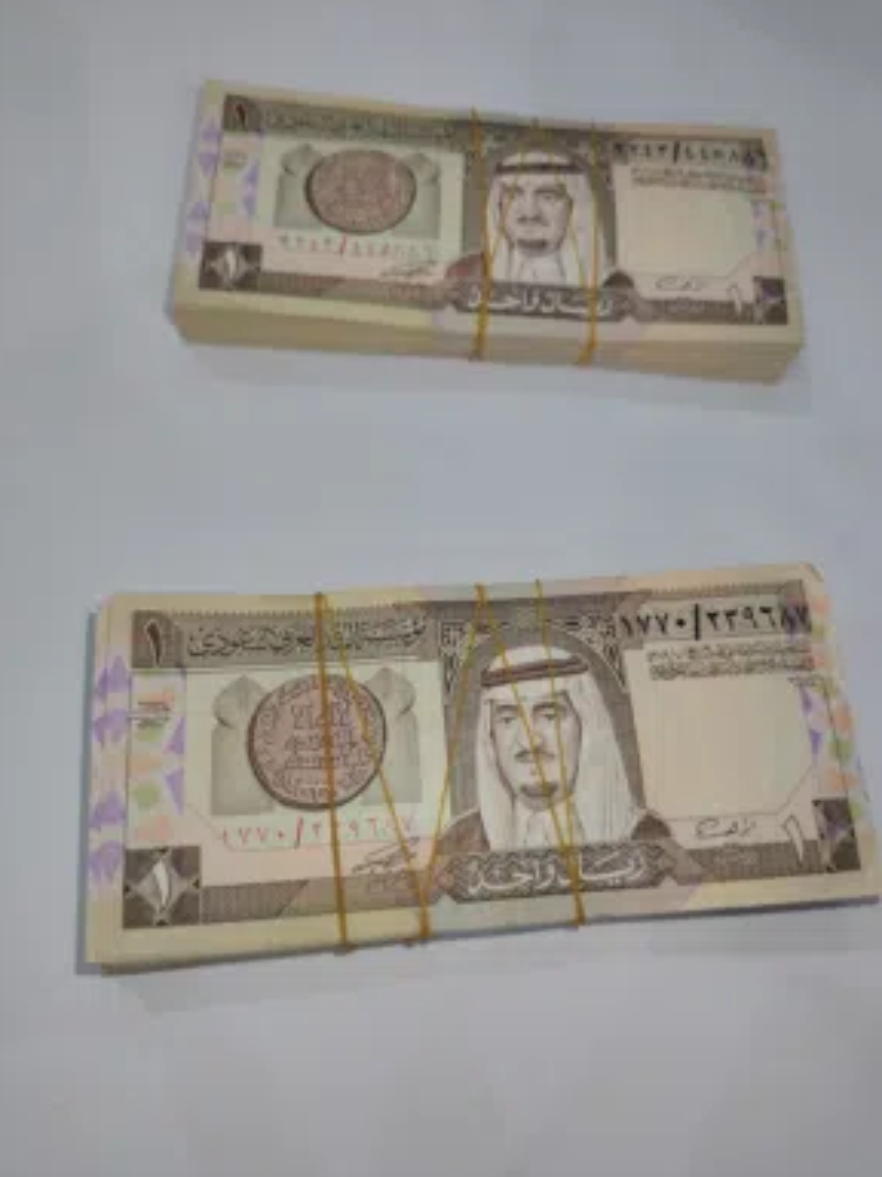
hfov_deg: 54.9
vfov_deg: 69.4
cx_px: 438
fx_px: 849
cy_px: 595
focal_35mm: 25
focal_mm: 5.25
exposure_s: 1/60
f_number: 1.75
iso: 275
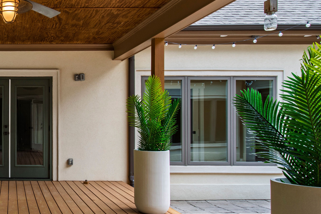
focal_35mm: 37
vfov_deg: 35.9
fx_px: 330
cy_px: 109
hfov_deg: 44.7
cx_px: 6
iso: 100
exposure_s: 1/30
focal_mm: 12
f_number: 8
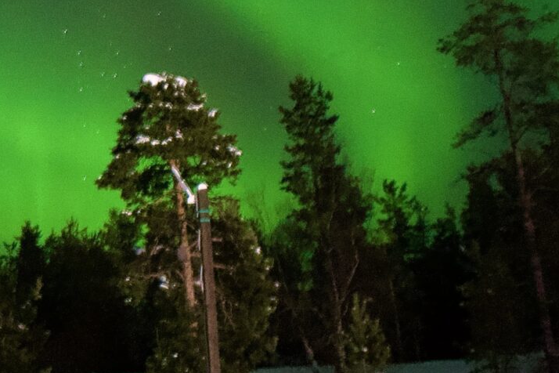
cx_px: -251
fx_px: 1335
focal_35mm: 86
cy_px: -9
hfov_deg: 20.6
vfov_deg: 15.6
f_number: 1.4
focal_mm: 16
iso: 2500
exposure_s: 1.3
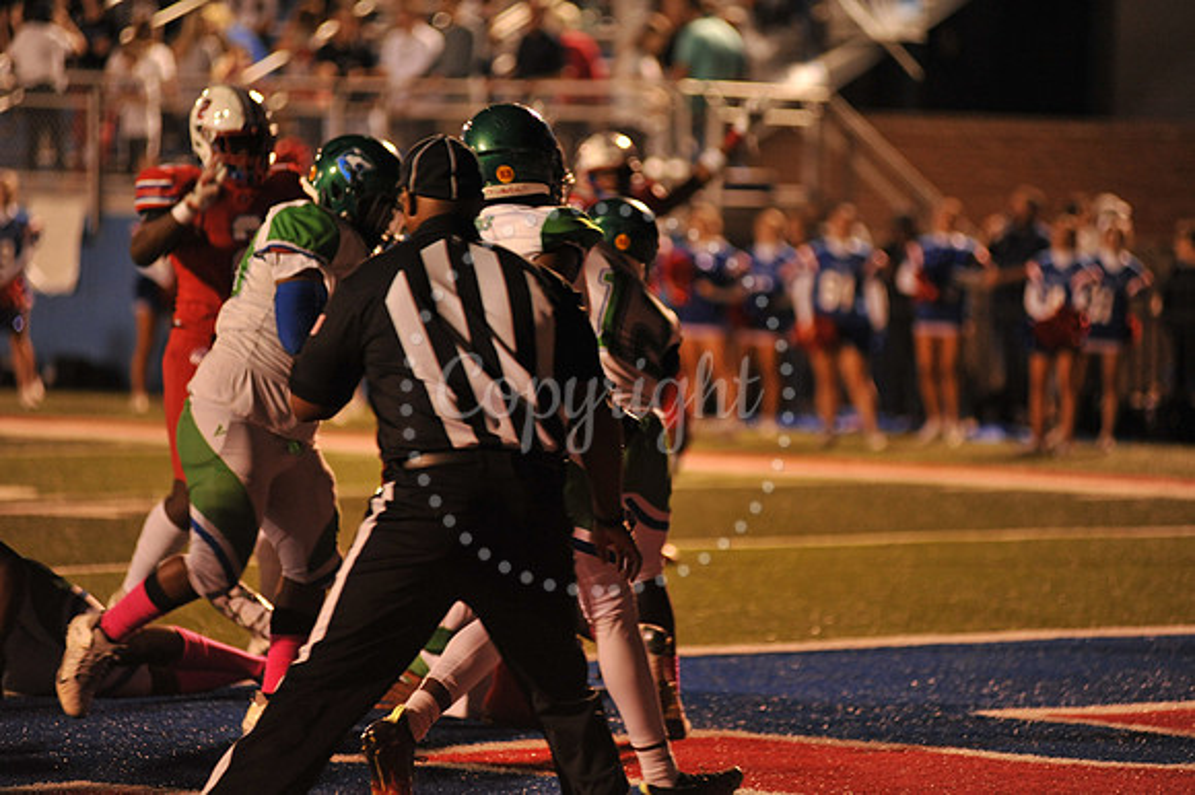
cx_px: 598
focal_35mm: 200
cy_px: 398
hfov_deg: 10.3
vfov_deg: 6.9
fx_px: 6635
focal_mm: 200
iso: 2000
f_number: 2.8
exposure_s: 1/200
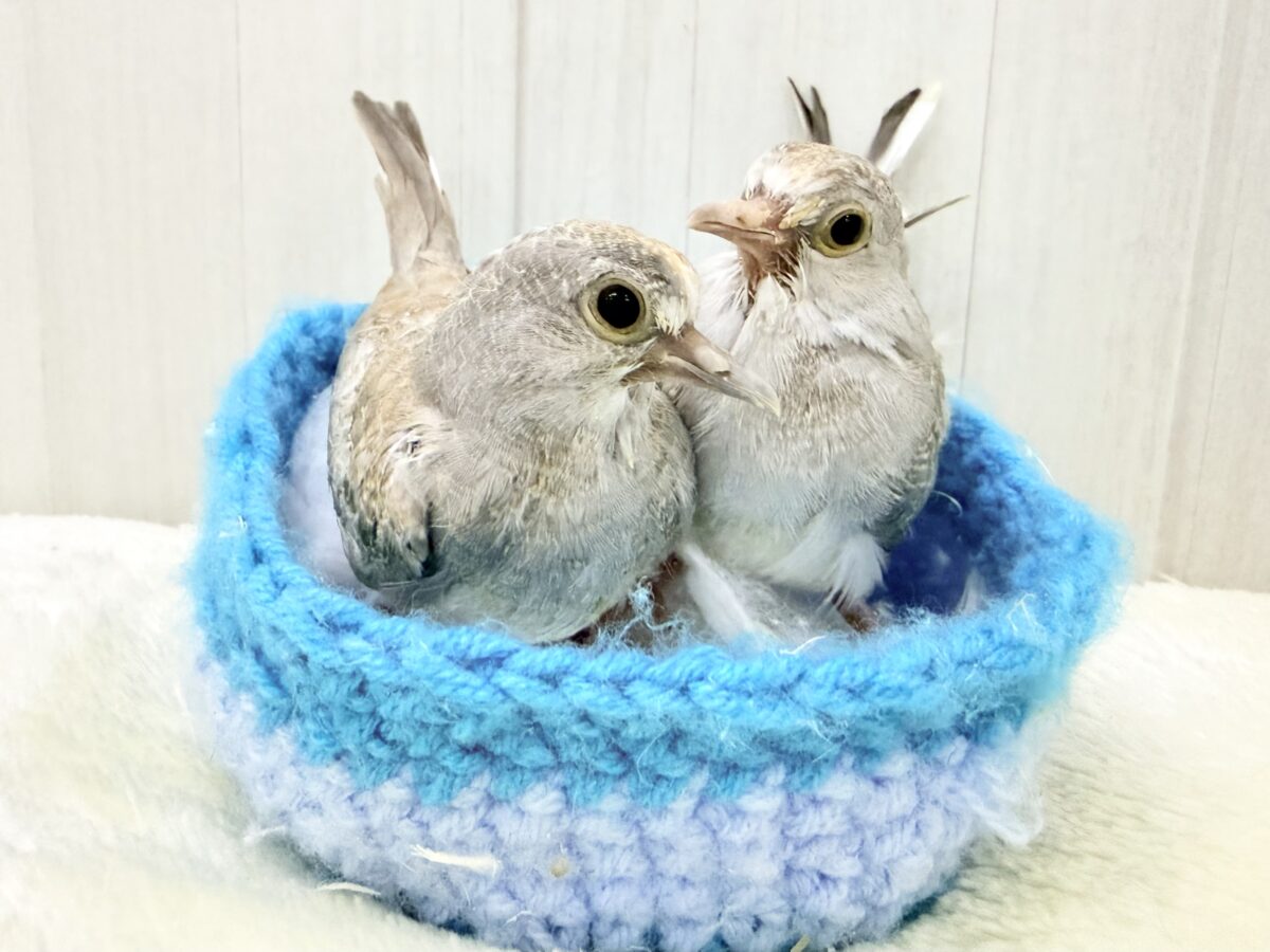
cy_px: 476
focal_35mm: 24
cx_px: 635
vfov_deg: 56.8
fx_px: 881
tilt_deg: -9.4
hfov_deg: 71.6
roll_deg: -0.9
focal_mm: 2.22
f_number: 2.2
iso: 1000
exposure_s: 1/50
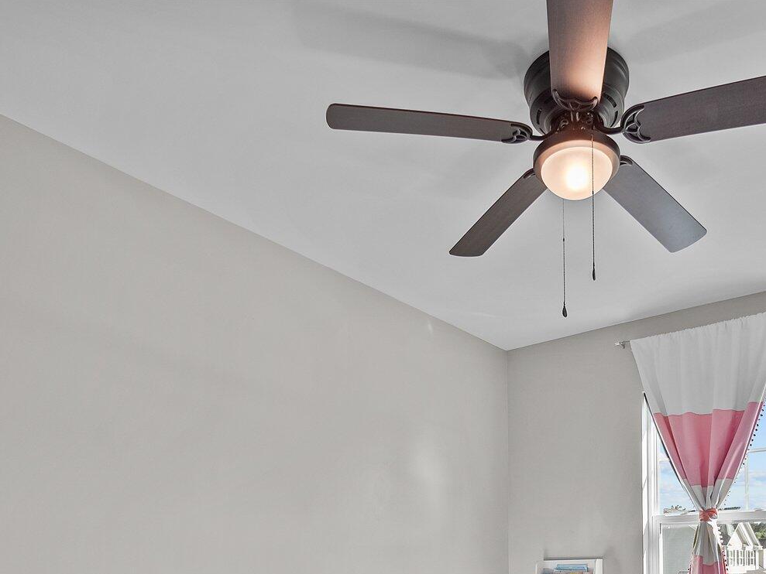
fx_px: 642
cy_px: 592
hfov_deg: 60.3
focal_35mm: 29
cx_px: 508
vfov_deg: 41.1
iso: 200
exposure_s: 1/10
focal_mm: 7
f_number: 4
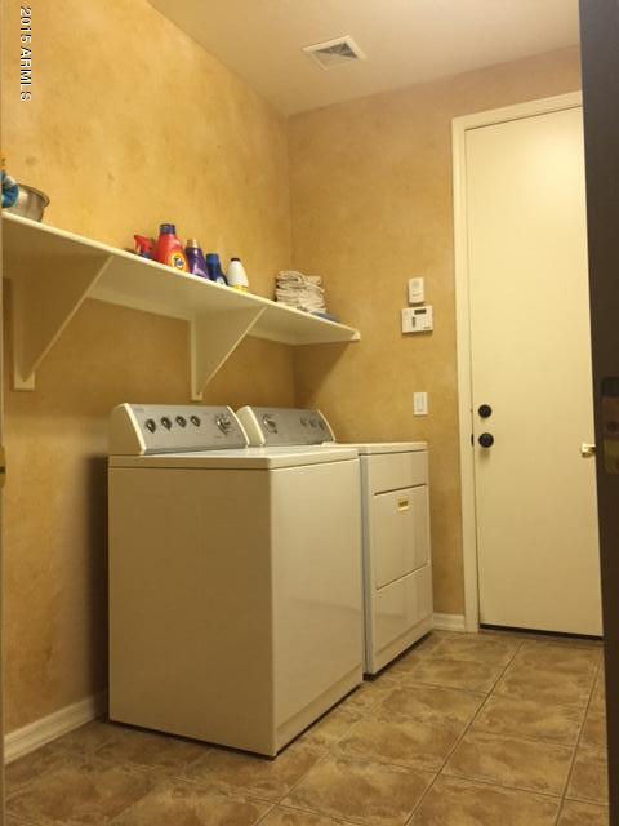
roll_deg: +0.8
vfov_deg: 61.7
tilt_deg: +3.2
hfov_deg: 48.2
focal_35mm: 29
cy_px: 413
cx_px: 310
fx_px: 691
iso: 160
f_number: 2.2
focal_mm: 4.15
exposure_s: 1/30
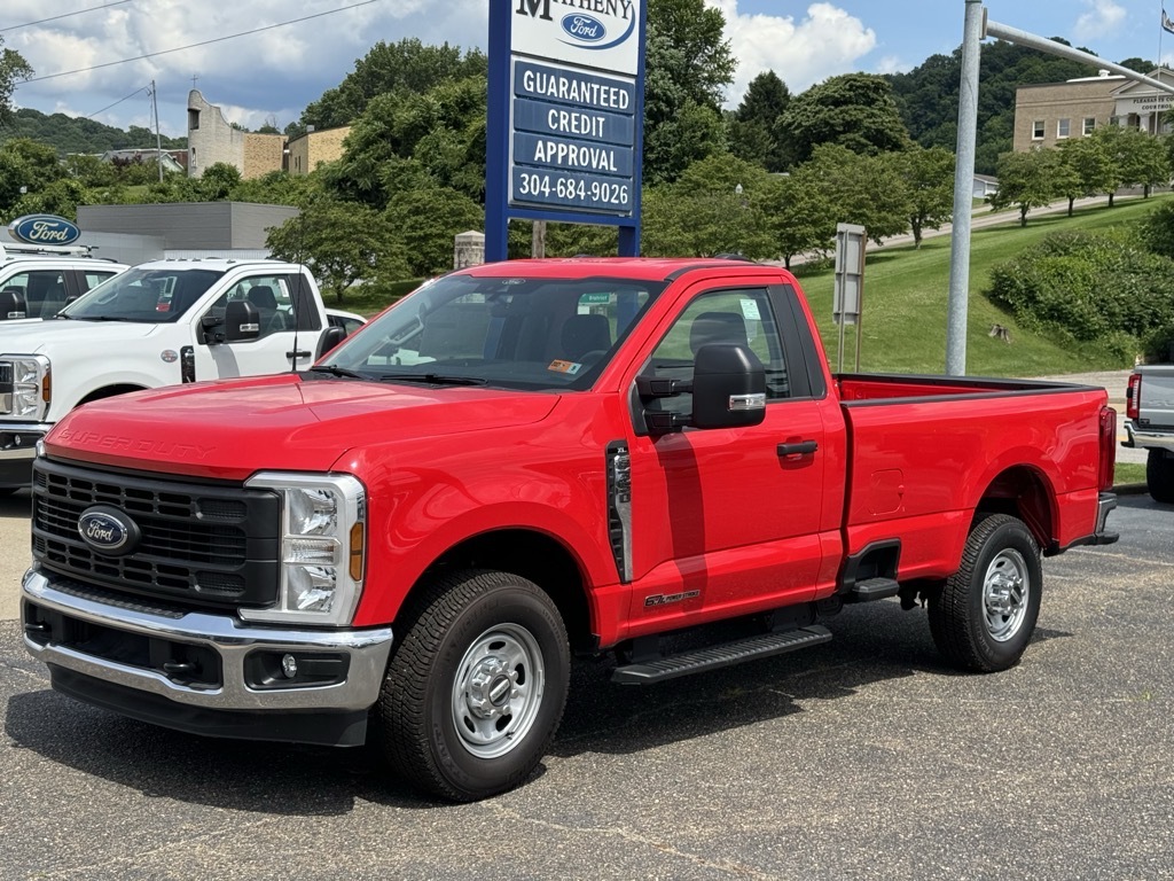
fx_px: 1628
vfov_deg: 30.3
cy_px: 440
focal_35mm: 48
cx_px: 587
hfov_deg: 39.7
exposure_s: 1/2833
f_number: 1.78
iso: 64
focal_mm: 6.76
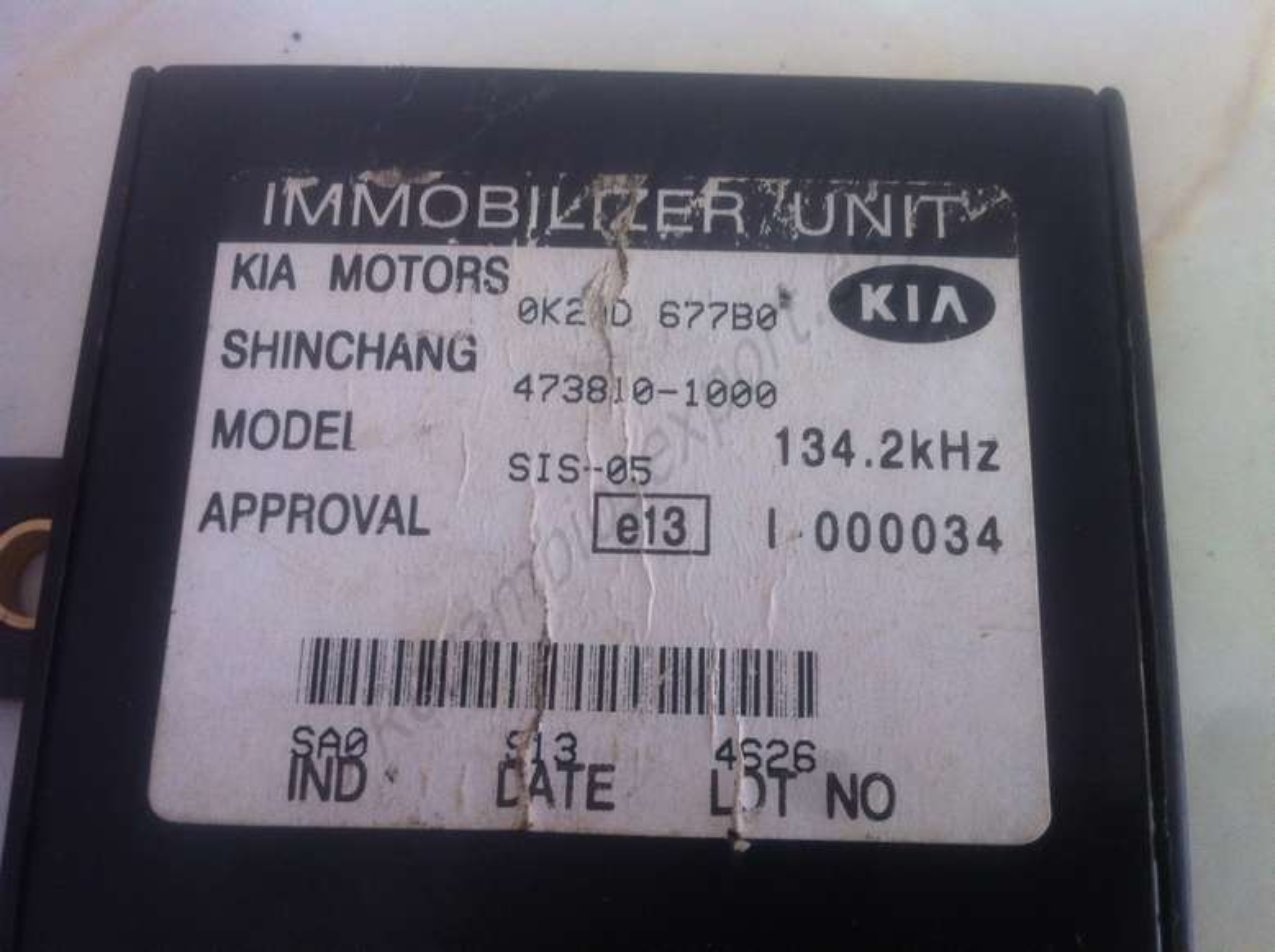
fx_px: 1287
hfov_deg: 52.7
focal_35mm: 35
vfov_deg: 40.6
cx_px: 638
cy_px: 476
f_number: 2.8
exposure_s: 1/60
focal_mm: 3.85
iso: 100
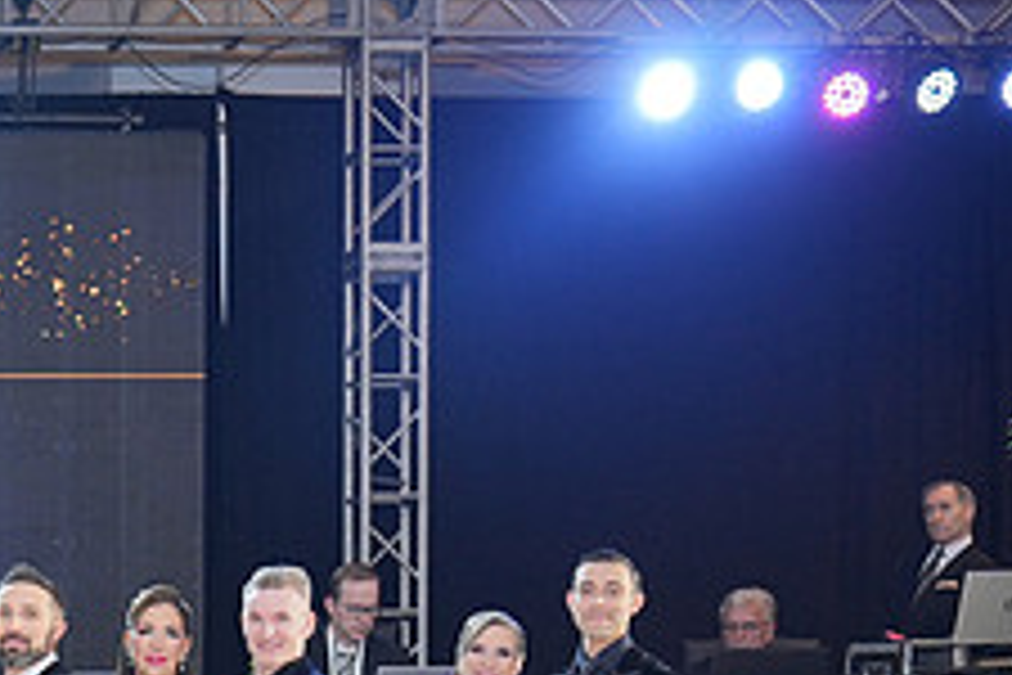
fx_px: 2389
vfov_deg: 15.4
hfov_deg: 22.0
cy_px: 862
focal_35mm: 85
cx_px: -220
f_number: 4
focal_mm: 33
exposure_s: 1/200
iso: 1250
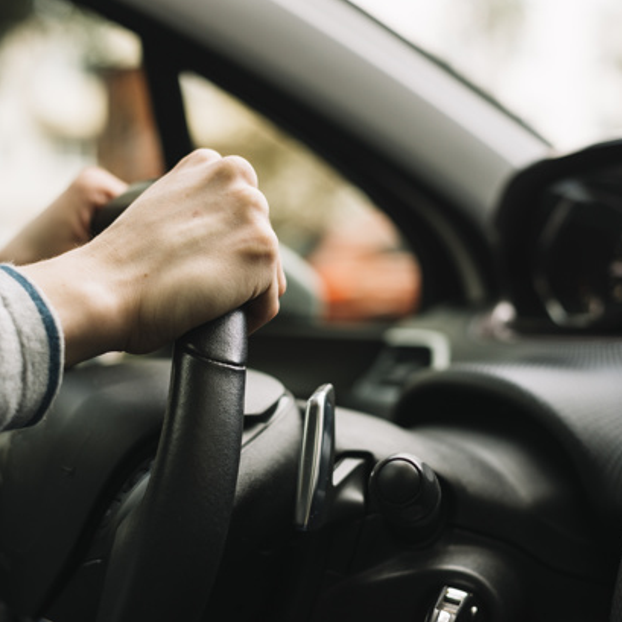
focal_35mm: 65
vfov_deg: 26.5
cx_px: 304
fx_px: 1321
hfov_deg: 26.5
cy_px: 309
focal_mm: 50
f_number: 2.8
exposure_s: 1/200
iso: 200
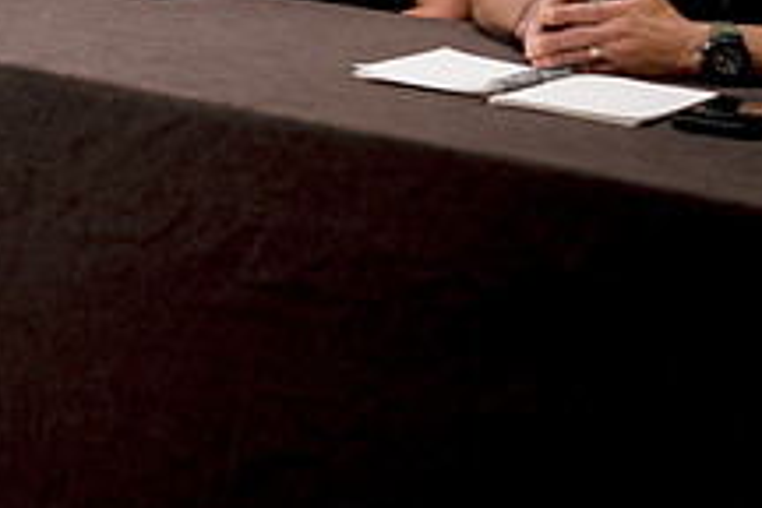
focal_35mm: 94
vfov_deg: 14.3
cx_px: -78
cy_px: -5
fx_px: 1990
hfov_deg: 20.6
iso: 800
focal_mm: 35
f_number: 4
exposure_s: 1/160
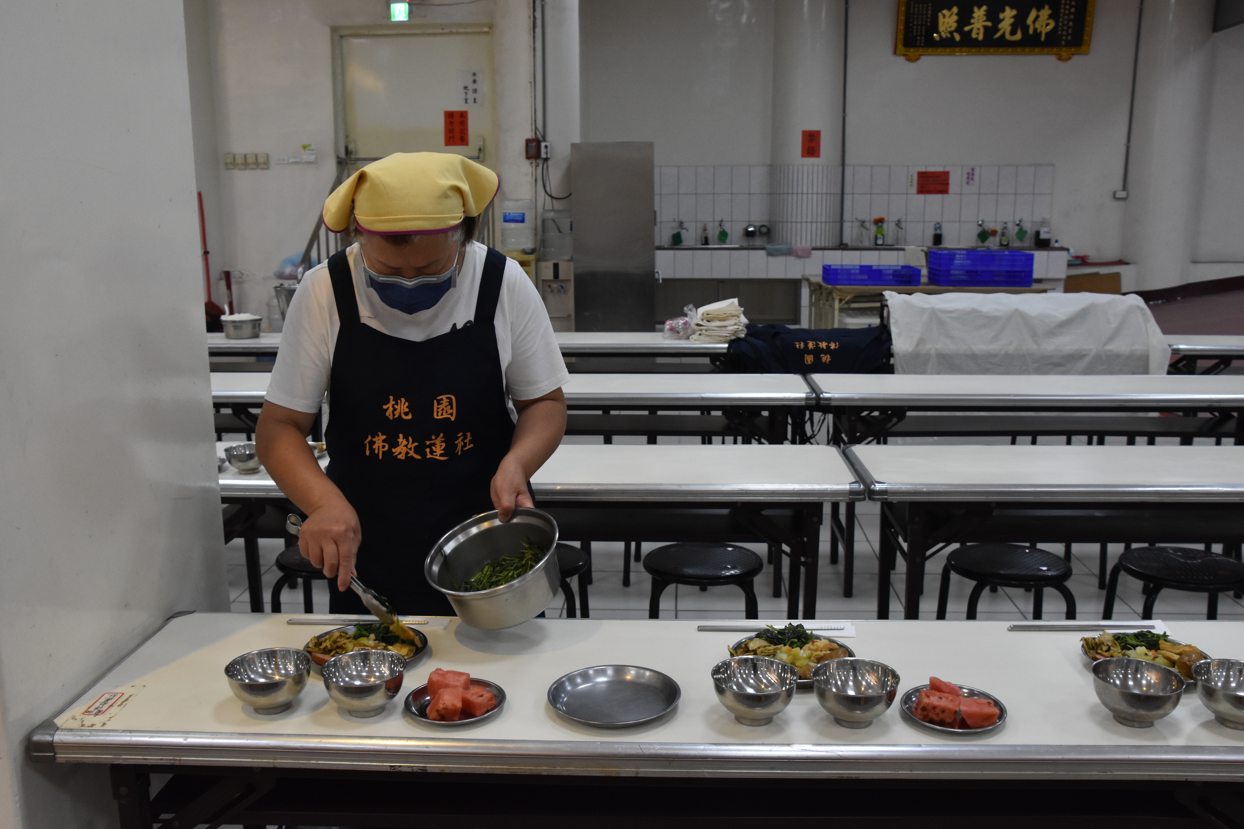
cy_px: 414
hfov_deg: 59.5
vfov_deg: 41.7
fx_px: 1088
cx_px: 622
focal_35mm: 32
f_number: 5.6
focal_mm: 21
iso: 1600
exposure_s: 1/125
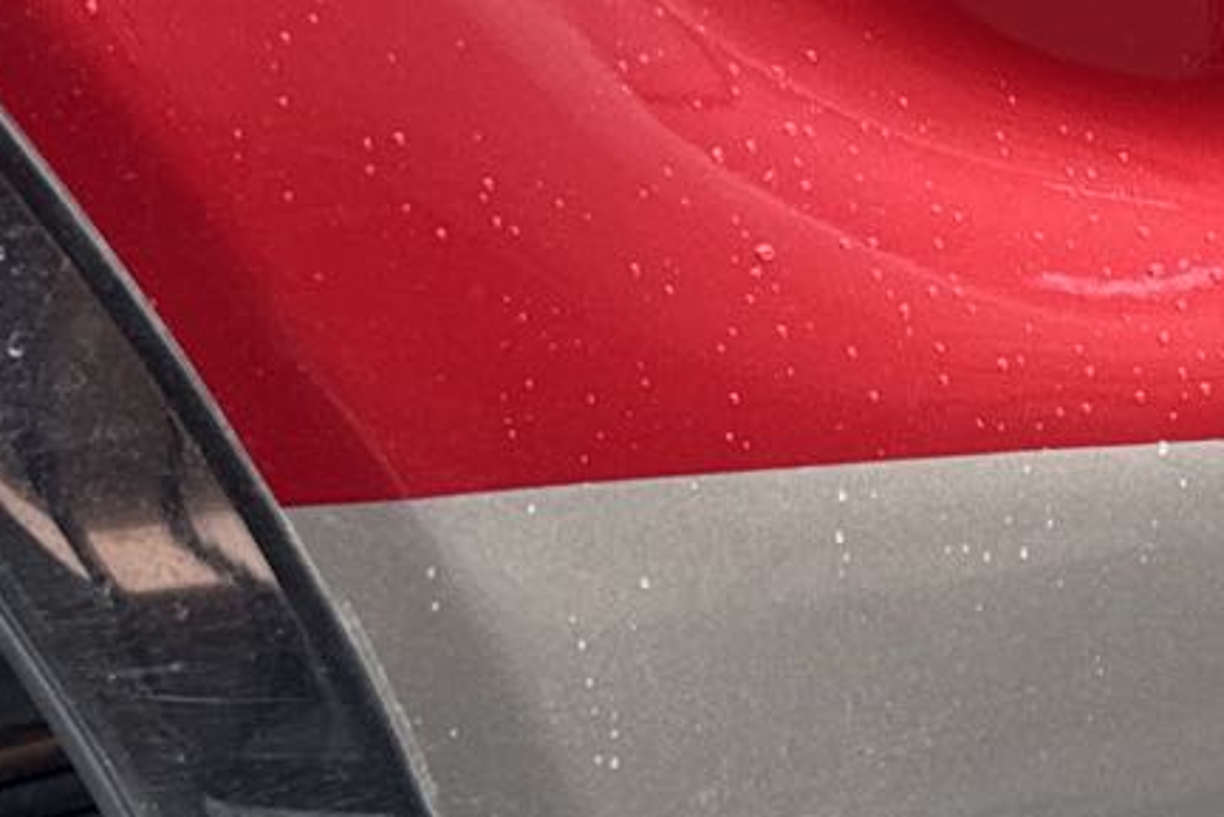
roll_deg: -6.7
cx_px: 1789
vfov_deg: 11.6
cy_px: 565
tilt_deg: -20.2
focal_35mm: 118
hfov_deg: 16.0
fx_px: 4013
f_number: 1.78
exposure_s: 1/175
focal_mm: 6.76
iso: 64
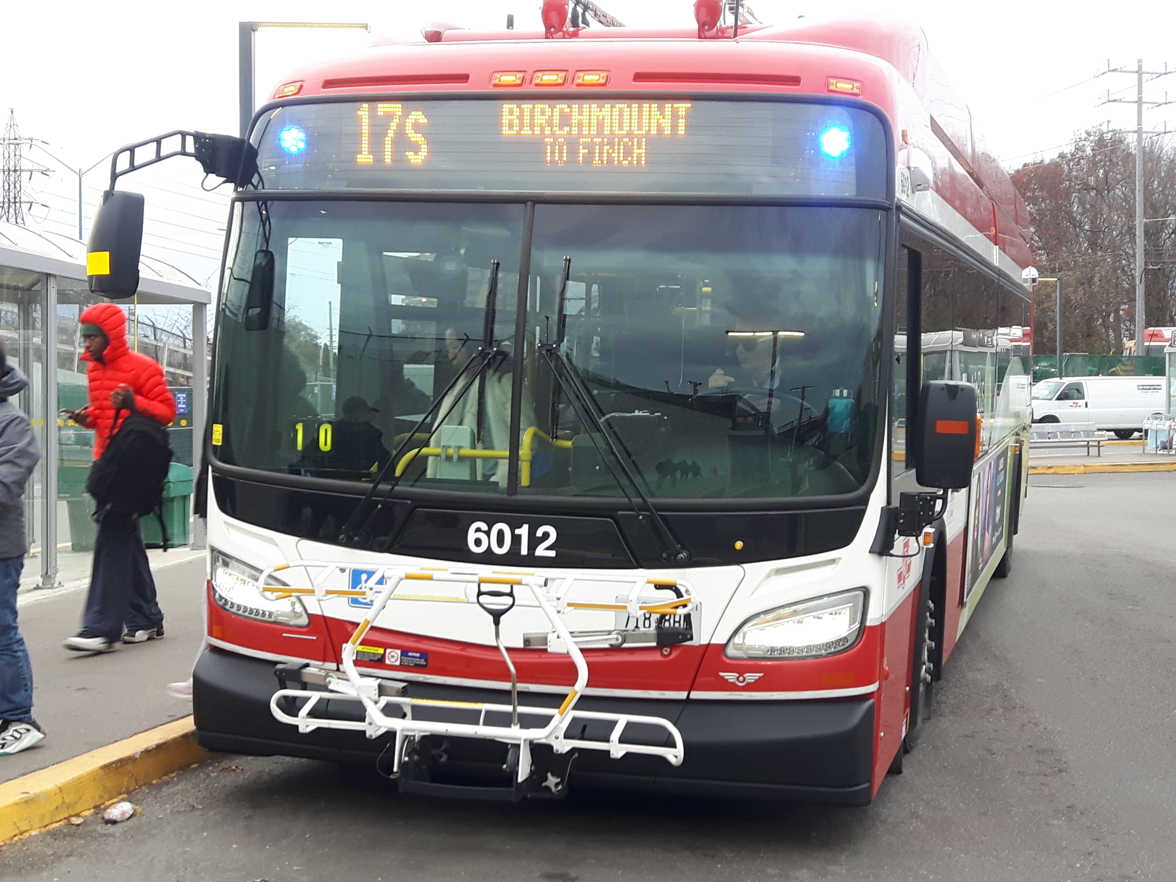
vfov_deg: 45.4
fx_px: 1053
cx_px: 588
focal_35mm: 31
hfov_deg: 58.4
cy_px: 441
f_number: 1.9
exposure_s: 1/104
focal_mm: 3.7
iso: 40
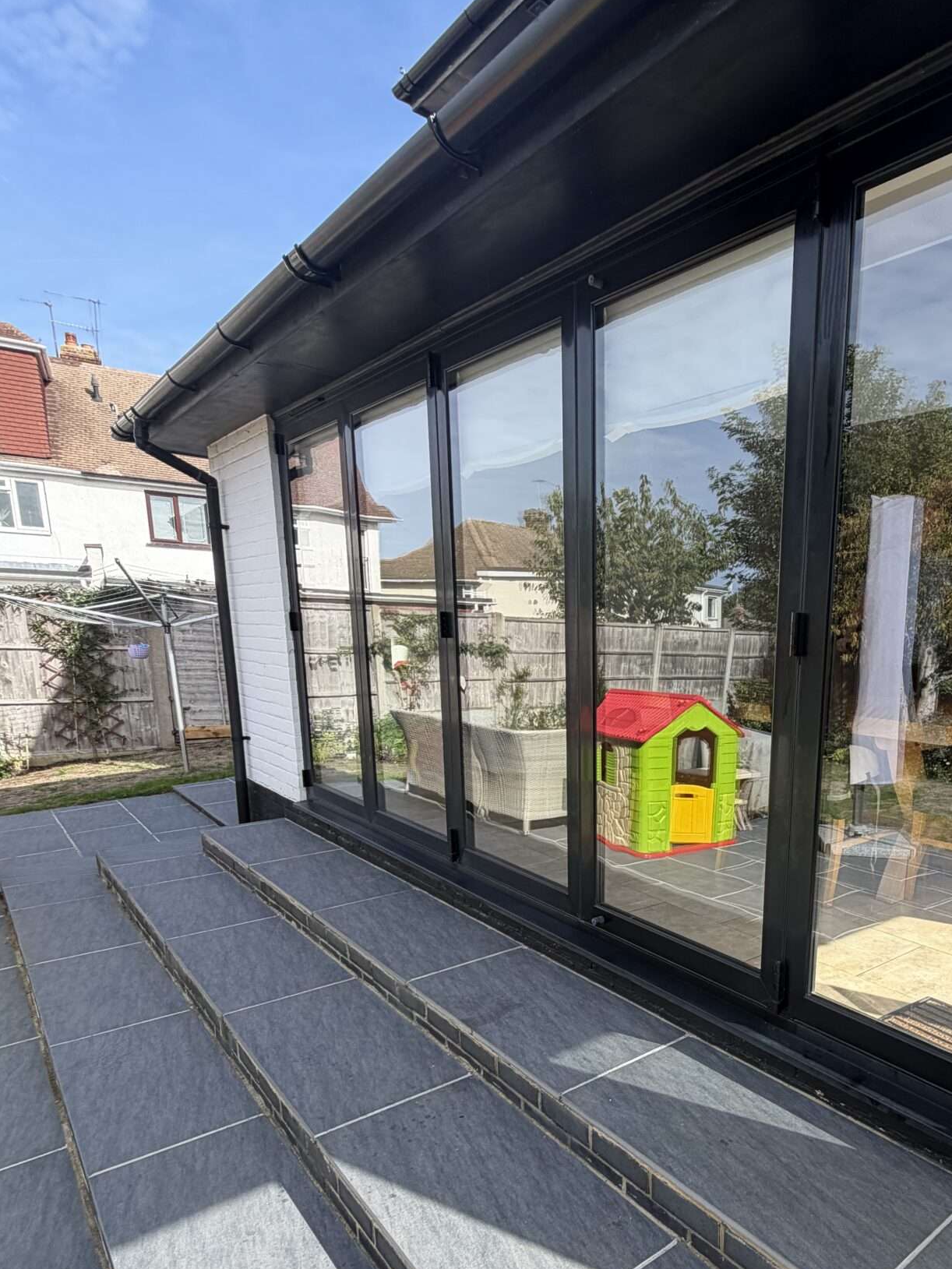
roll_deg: -3.6
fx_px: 807
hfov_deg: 58.1
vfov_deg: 74.6
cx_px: 709
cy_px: 819
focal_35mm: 22
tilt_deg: -11.2
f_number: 2.2
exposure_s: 1/569
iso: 40
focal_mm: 2.22
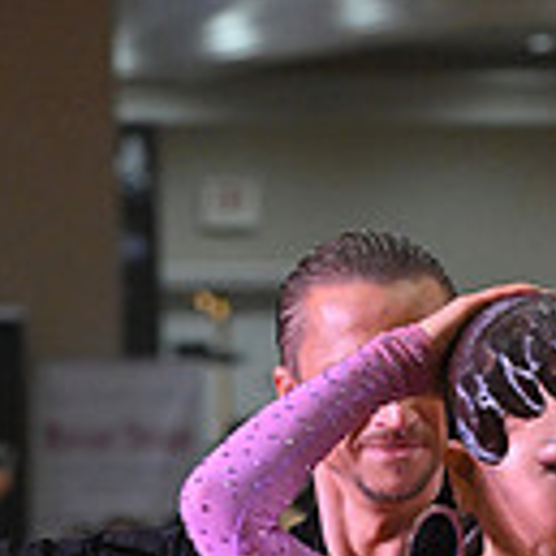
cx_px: 450
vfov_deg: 3.8
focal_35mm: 458
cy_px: 1181
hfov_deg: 3.8
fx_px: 8323
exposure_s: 1/400
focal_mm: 120
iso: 4000
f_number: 6.3
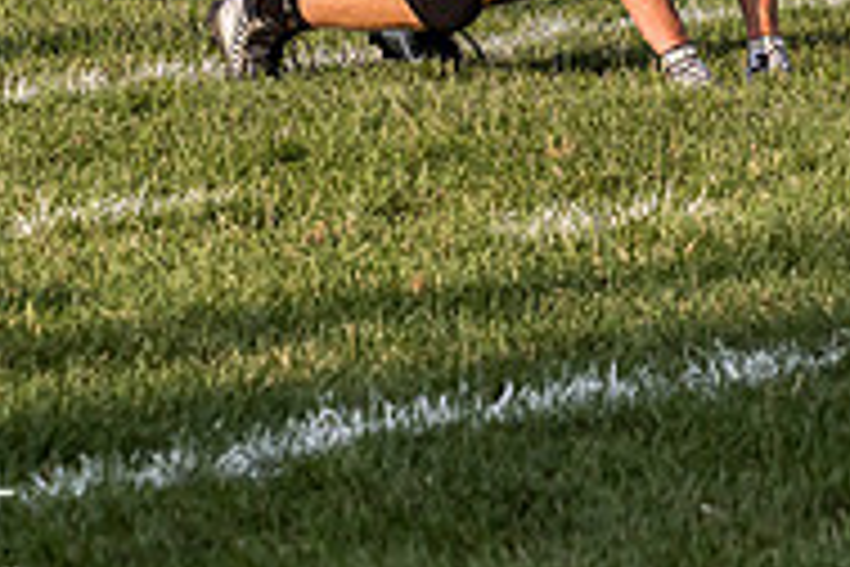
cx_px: 679
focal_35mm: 542
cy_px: -245
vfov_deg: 2.5
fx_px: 12796
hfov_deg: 3.8
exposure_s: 1/2000
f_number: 4.5
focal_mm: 85
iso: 500
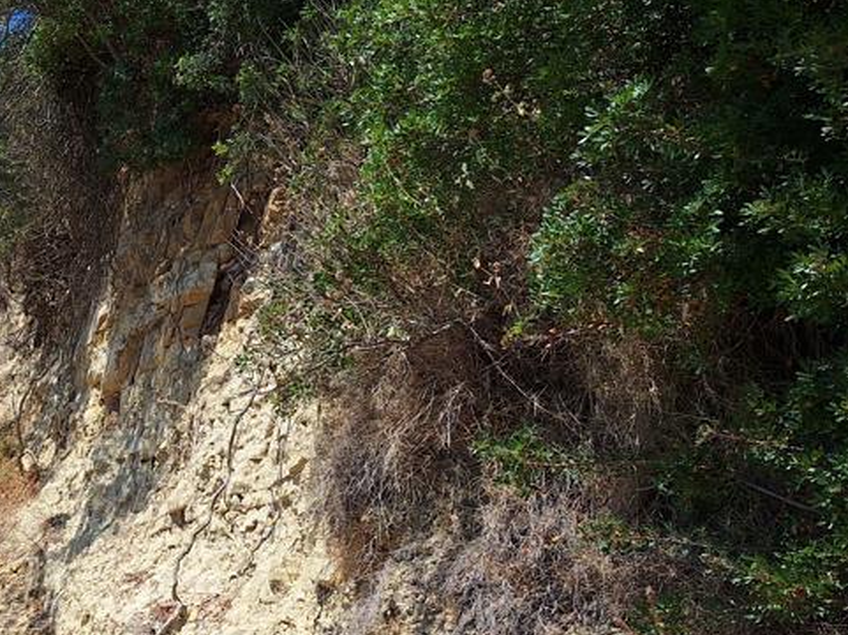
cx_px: 14
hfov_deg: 35.5
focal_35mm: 49
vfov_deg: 28.6
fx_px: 1199
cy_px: 554
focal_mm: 5.54
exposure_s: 1/3067
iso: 40
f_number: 1.8
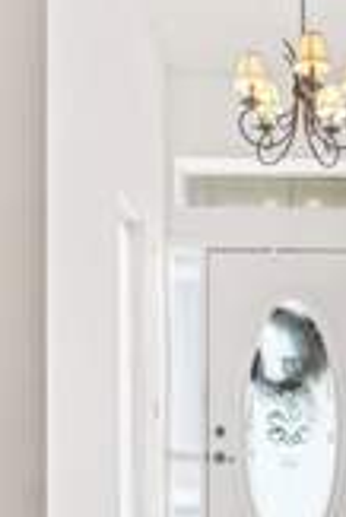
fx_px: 633
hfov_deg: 29.5
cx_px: 302
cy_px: 392
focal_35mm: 44
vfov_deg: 43.0
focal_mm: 10
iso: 100
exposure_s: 1/6
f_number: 8
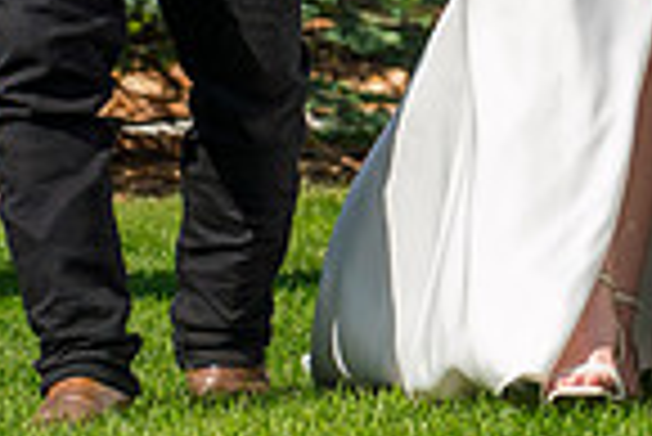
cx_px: 594
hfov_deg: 2.2
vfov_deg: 1.5
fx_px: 17096
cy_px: -635
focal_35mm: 943
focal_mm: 150
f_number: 4.5
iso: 400
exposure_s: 1/3200
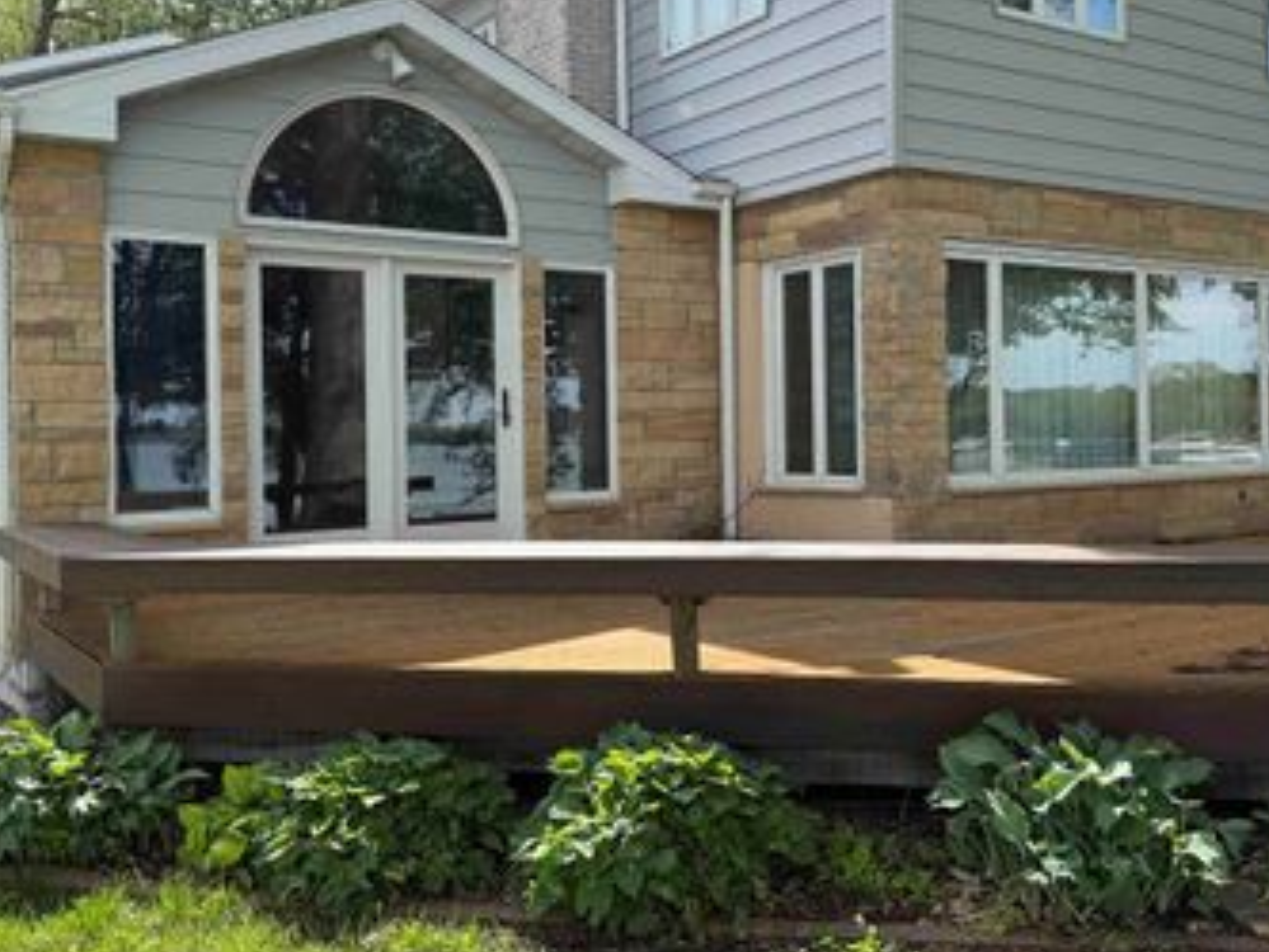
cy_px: 406
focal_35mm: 36
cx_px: 686
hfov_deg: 51.3
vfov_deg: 39.6
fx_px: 1320
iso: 100
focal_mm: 6.76
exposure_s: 1/2169
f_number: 1.78
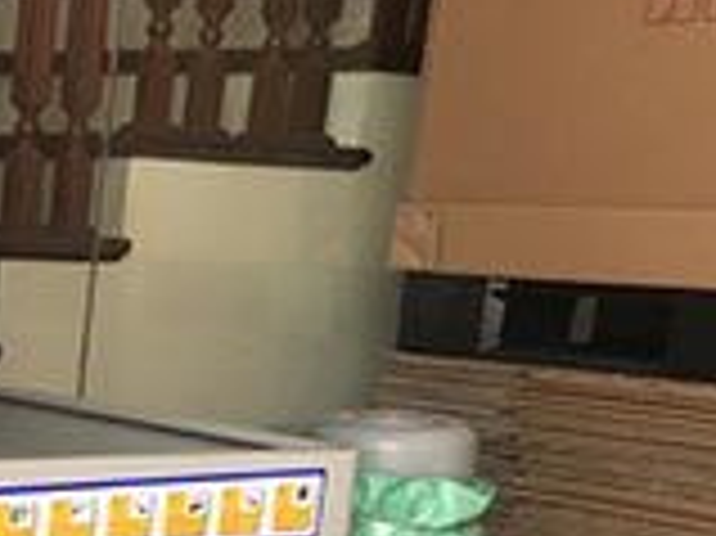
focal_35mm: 88
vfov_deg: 15.7
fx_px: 1819
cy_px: 745
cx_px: -351
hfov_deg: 19.5
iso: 40
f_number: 1.8
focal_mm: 3.99
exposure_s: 1/100
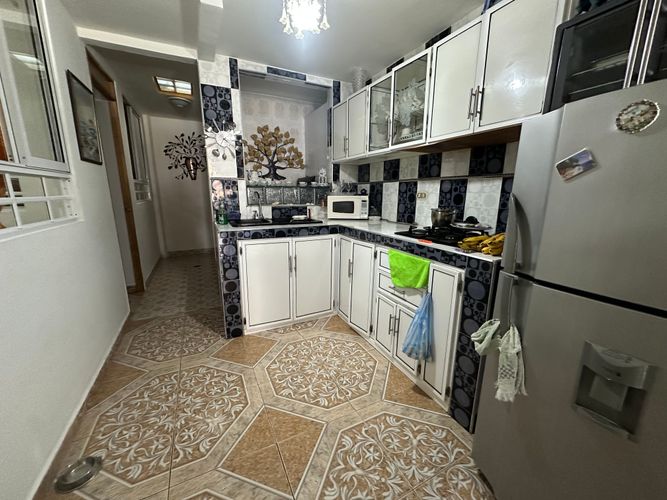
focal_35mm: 14
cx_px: 334
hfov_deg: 102.1
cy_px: 250
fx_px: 270
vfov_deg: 85.7
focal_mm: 2.22
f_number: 2.2
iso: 500
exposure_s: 1/60
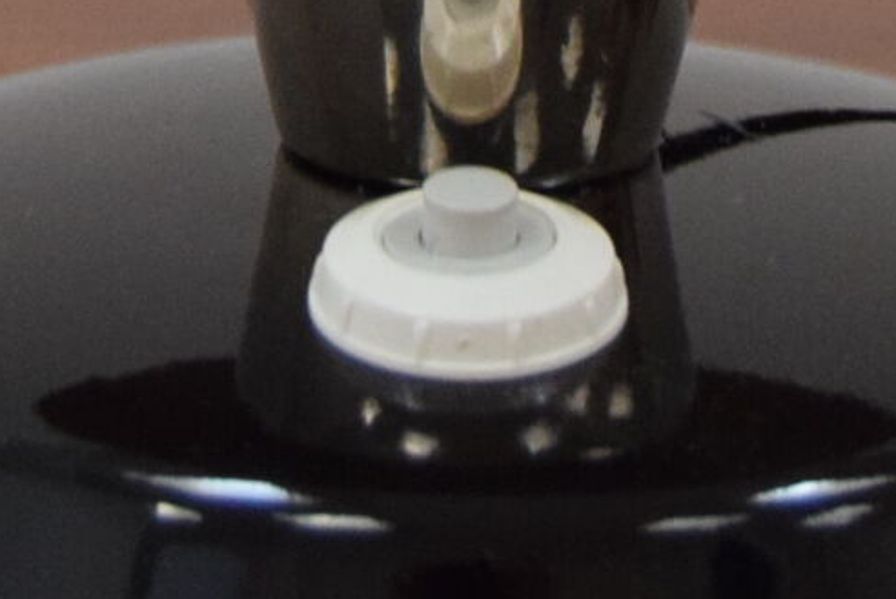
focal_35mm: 319
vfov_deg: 4.2
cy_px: -899
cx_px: 514
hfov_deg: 6.5
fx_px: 7947
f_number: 5.6
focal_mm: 35
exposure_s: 1/125
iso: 1600
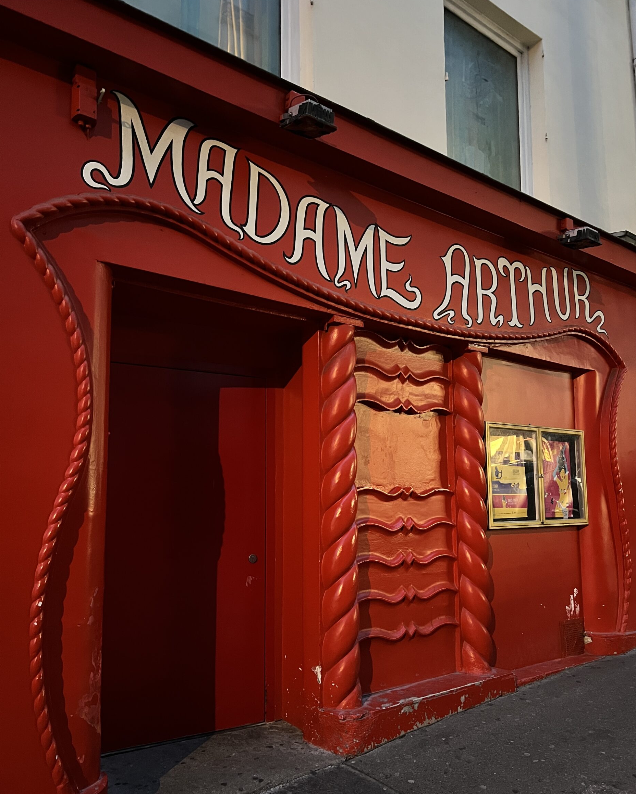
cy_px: 434
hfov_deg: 51.5
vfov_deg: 62.1
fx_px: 659
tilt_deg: +4.9
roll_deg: +0.4
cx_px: 328
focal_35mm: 28
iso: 1000
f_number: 1.5
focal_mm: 5.7
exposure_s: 1/25
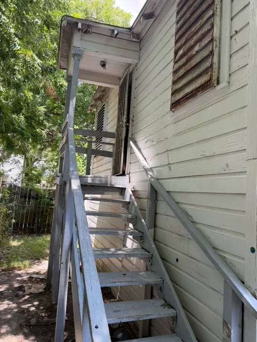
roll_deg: -5.0
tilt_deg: +6.5
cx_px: 128
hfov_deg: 56.8
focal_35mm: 24
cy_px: 171
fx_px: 238
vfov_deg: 71.6
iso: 100
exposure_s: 1/376
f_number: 1.78
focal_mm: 6.76
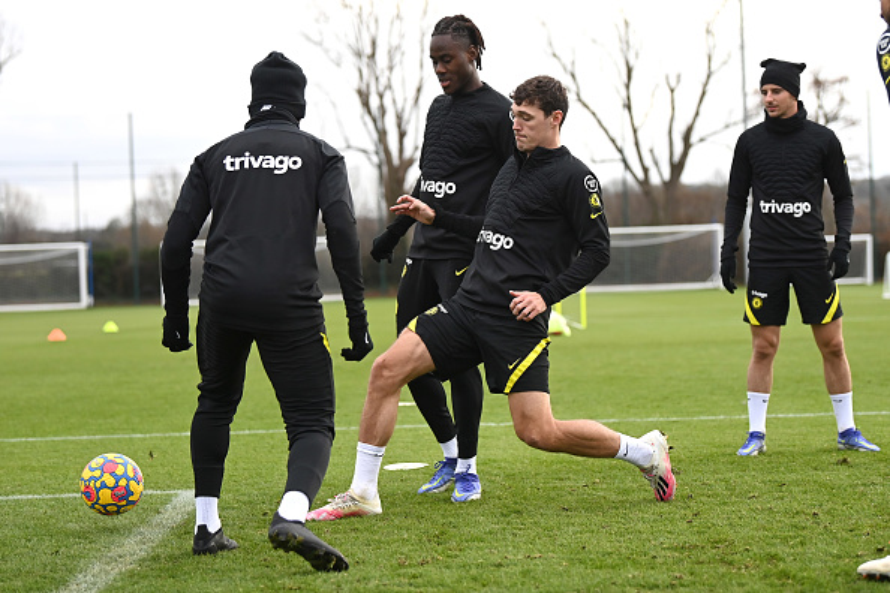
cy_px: 296
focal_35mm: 95
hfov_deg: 21.5
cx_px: 445
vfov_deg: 14.4
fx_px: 2348
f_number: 3.5
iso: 1000
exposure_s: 1/2000
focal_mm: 95
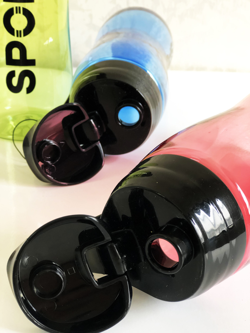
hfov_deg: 25.7
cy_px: 166
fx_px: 549
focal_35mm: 57
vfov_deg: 33.8
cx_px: 125
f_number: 2.8
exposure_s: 1/30
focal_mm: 6.6
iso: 125
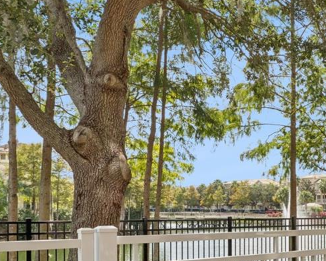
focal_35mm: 43
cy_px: 204
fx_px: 415
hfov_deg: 37.2
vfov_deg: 34.0
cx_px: 344
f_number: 11
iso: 100
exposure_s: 1/125
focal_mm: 14
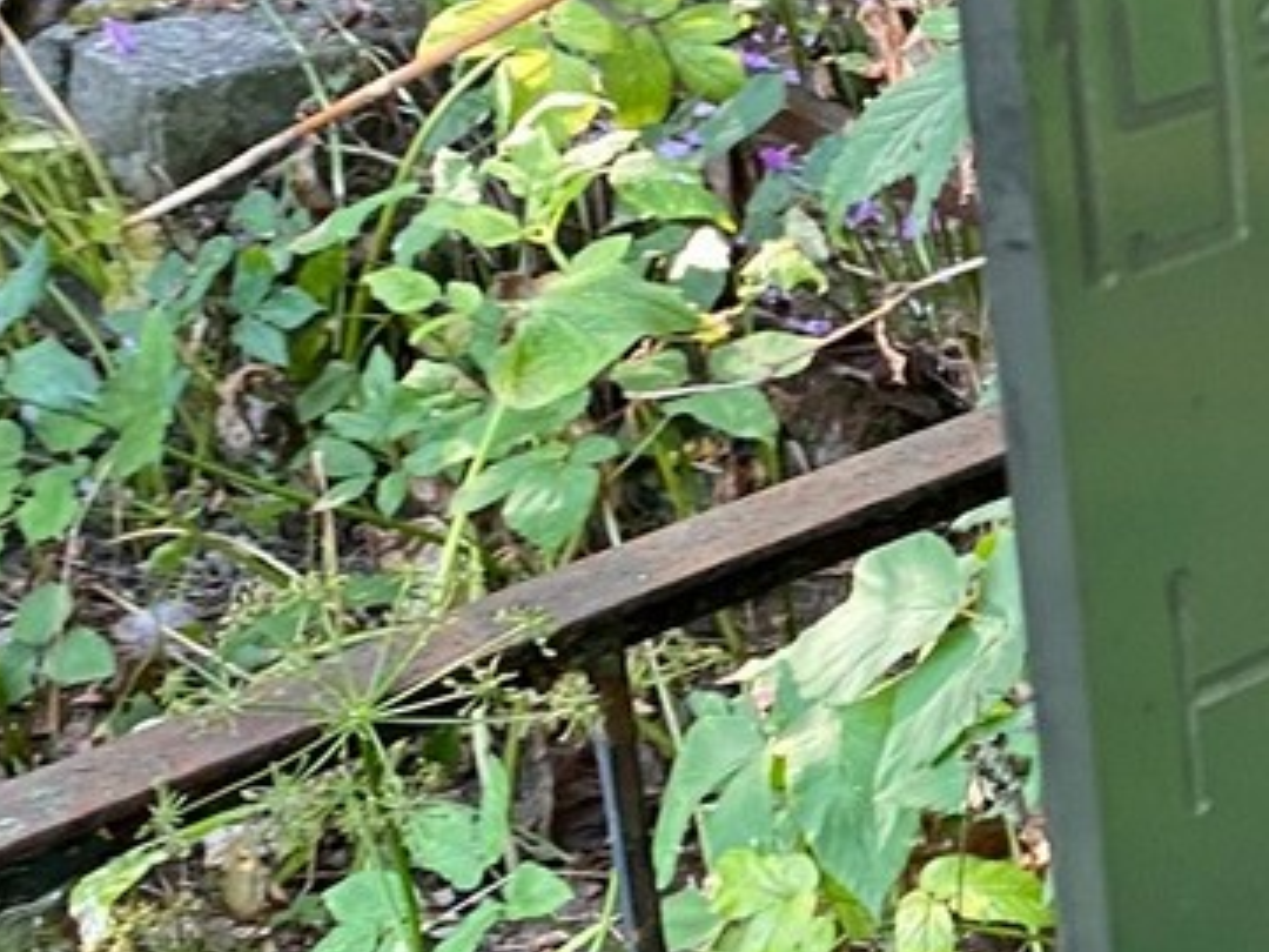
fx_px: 3813
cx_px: 1896
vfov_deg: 14.2
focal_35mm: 104
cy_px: 405
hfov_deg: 17.1
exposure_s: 1/83
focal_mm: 4.25
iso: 125
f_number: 1.8
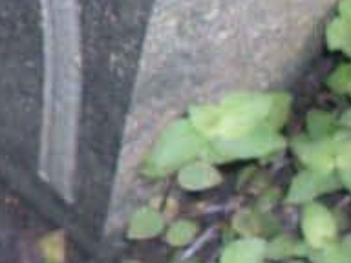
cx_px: -441
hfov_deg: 7.9
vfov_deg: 6.1
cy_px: -241
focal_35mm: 236
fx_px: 2393
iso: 100
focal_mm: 6.3
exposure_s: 1/45
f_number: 2.8
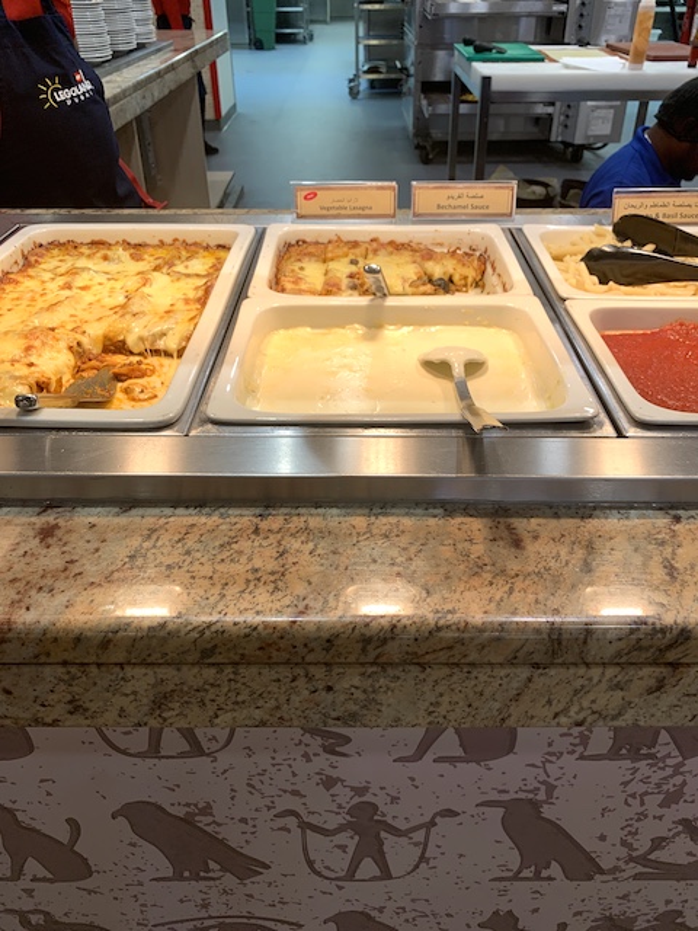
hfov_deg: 53.1
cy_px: 466
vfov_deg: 67.3
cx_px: 349
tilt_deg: -33.8
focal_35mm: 26
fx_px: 699
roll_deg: +1.1
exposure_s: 1/100
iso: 32
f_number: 1.8
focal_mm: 4.25
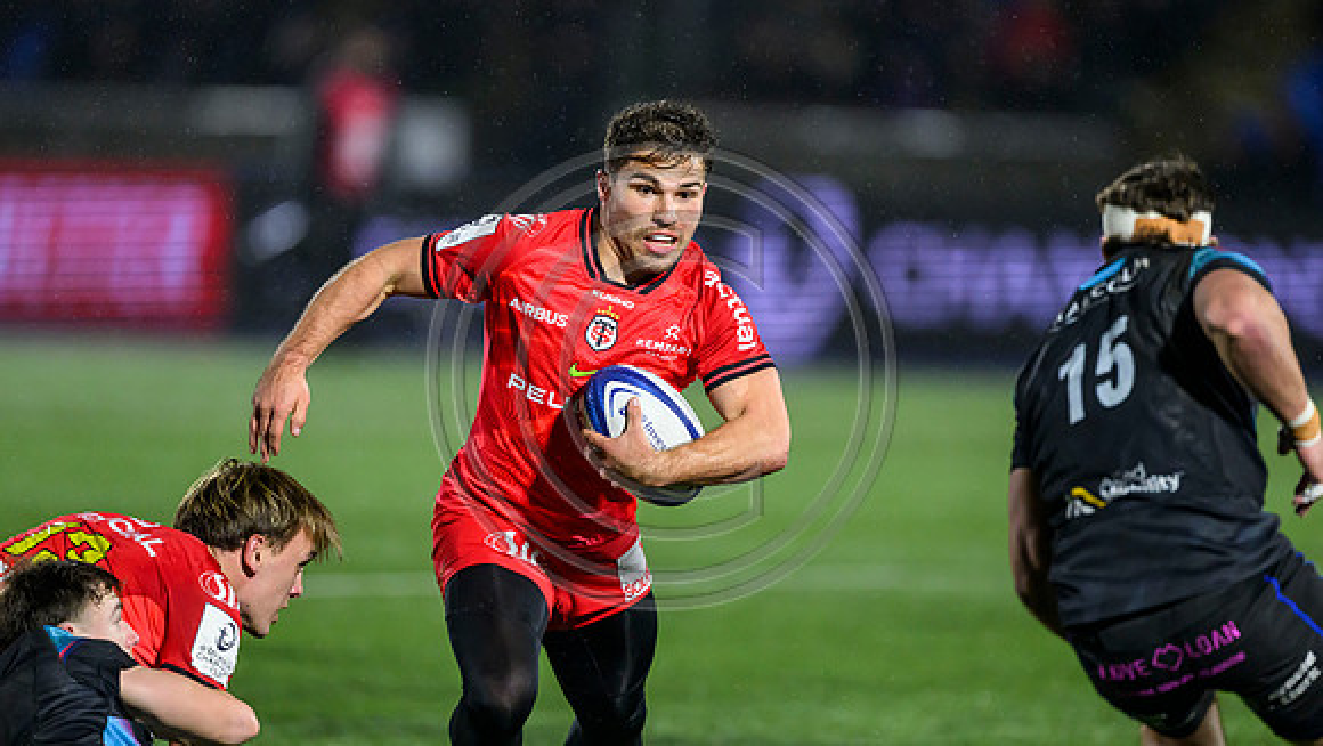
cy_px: 413
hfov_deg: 4.6
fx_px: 16409
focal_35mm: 467
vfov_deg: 2.6
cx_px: 610
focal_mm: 400
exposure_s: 1/2500
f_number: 3.2
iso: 5000
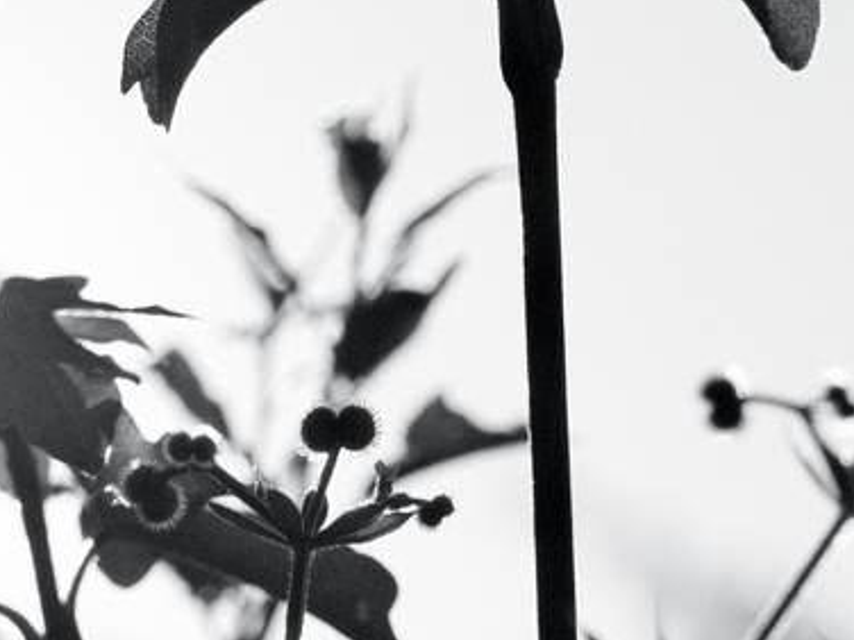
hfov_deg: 7.8
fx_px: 6266
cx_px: 294
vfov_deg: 5.8
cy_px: 899
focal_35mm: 254
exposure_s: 1/4700
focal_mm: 41.1
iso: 640
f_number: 5.6
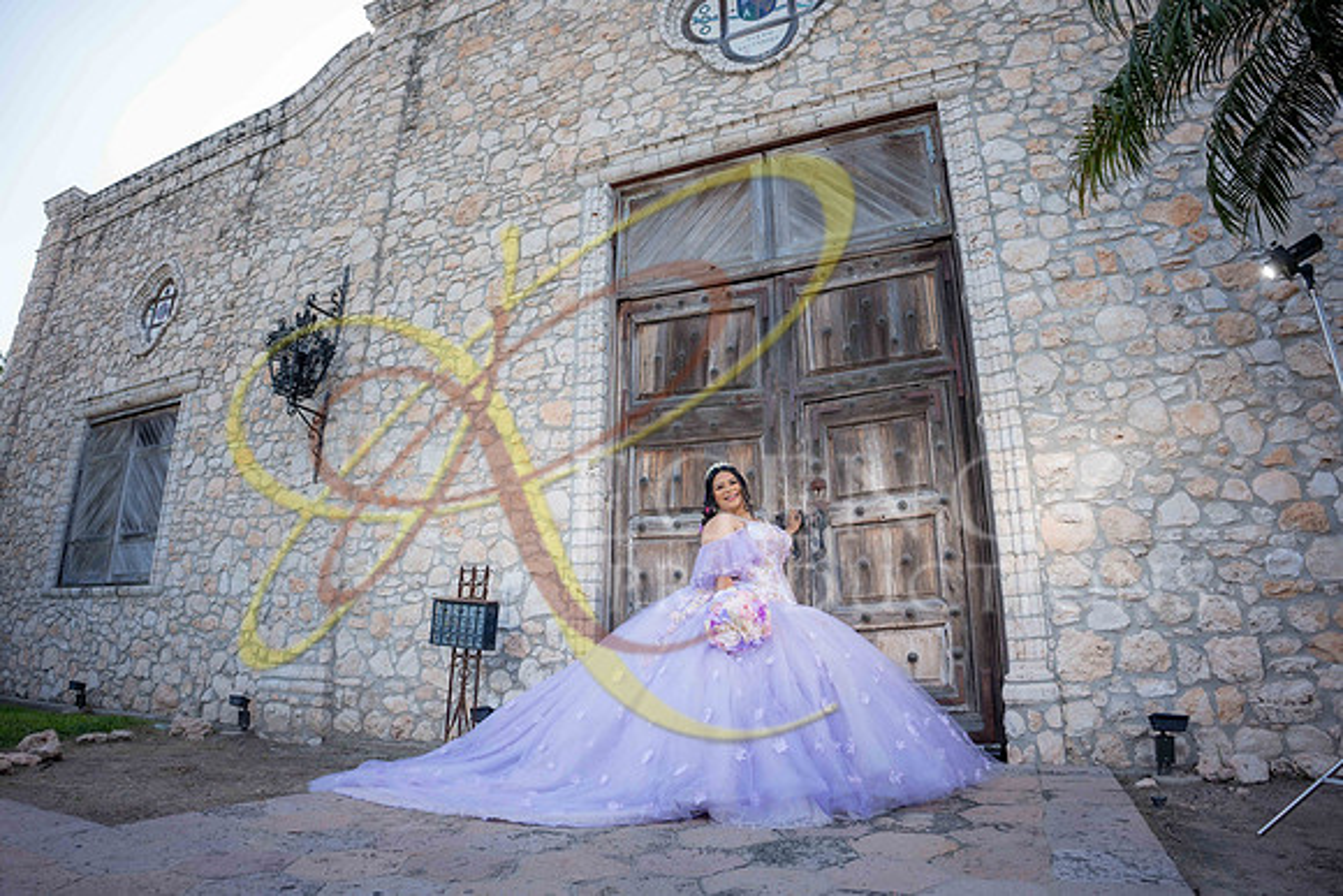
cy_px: 448
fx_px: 746
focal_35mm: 20
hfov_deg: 84.0
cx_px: 672
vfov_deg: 62.0
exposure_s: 1/500
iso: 125
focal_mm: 20
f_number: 2.8
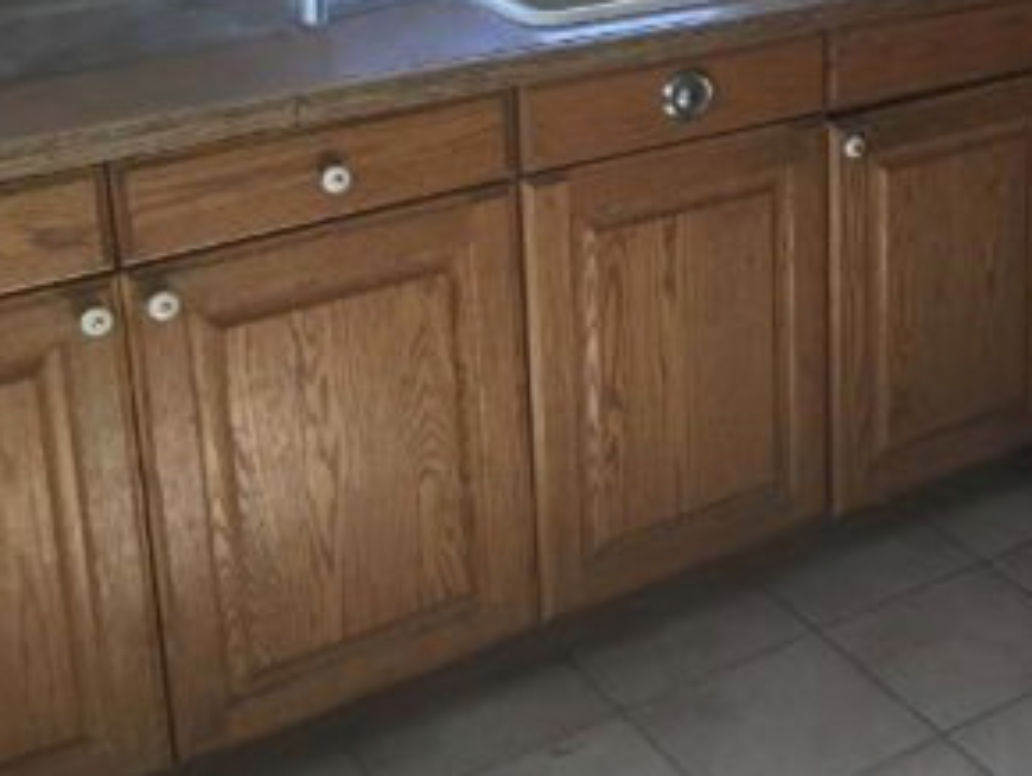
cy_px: 71
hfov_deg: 27.9
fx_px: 1910
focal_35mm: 64
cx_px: 1107
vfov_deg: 22.4
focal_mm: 4.15
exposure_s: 1/60
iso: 25
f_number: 2.2
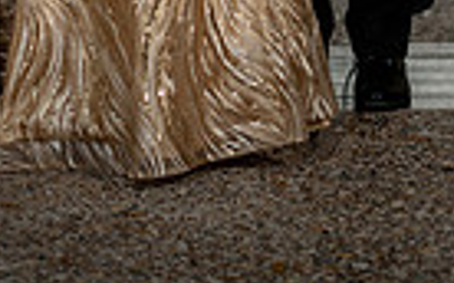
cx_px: 290
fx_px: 3486
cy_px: -428
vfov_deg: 4.5
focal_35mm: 282
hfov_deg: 7.4
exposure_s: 1/1250
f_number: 2.2
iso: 200
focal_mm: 85
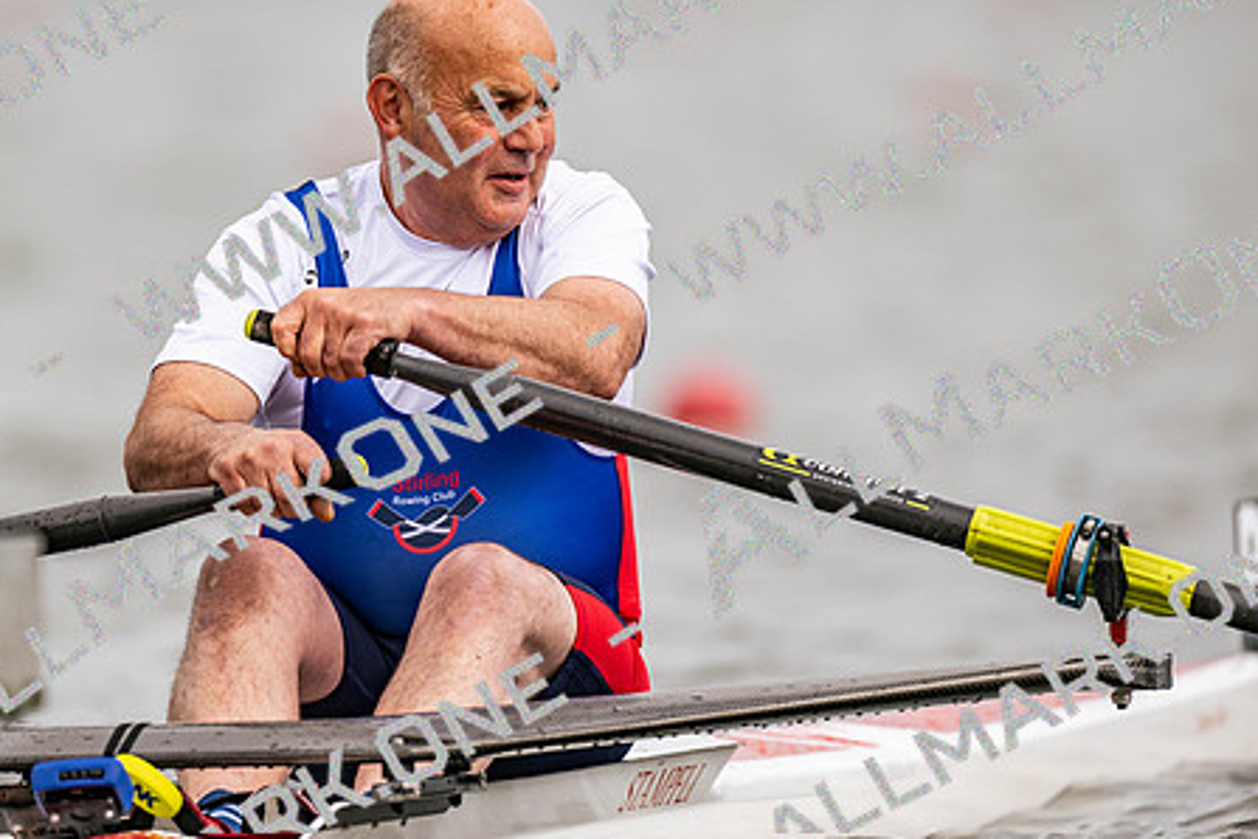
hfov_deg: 2.6
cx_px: 459
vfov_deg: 1.8
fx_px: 27220
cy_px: 351
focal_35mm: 779
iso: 220
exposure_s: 1/2500
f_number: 4
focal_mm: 600
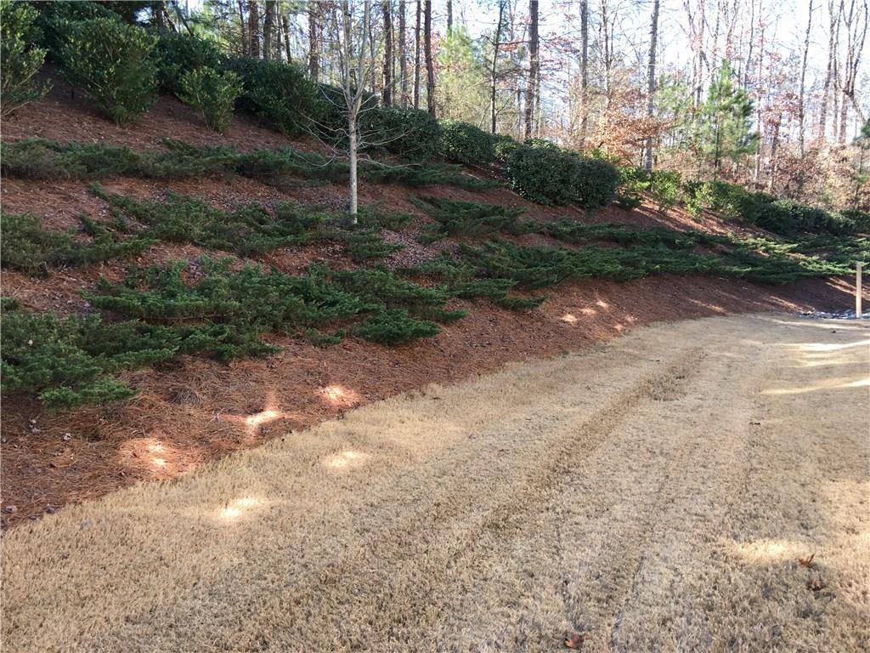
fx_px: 729
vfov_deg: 48.2
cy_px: 326
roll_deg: +0.3
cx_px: 435
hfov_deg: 61.7
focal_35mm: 29
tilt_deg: -6.6
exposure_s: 1/143
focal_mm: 4.15
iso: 25
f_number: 2.2
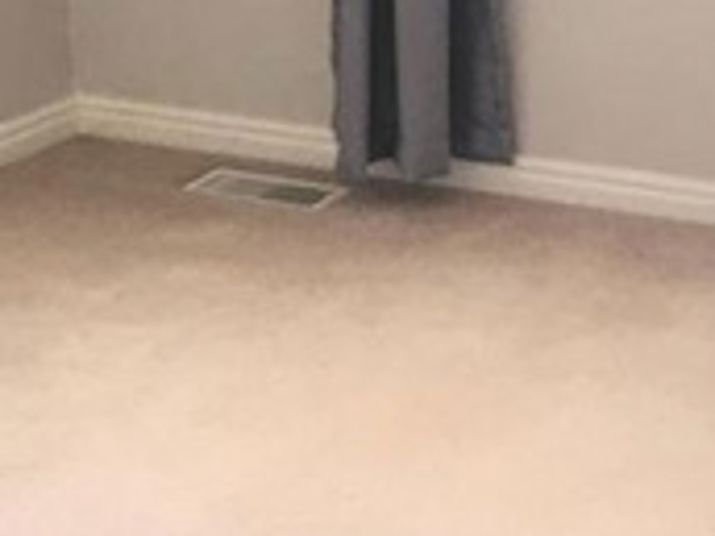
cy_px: 179
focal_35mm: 104
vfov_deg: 14.2
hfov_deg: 18.9
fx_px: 2148
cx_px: 366
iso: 40
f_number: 1.8
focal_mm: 3.99
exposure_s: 1/20
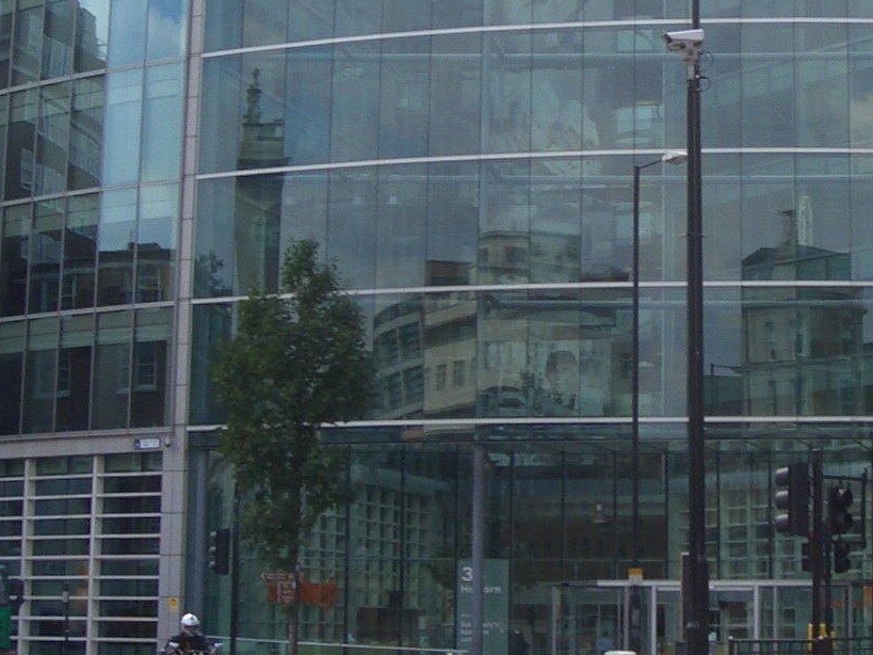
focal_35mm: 90
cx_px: 688
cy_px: 235
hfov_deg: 21.5
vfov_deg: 16.4
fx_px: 2269
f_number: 4
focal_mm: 4.8
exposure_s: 1/250
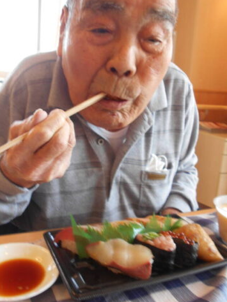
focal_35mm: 33
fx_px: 288
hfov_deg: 43.0
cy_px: 138
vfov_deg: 55.3
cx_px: 112
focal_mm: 4.6
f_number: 3.2
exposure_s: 1/30
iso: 140
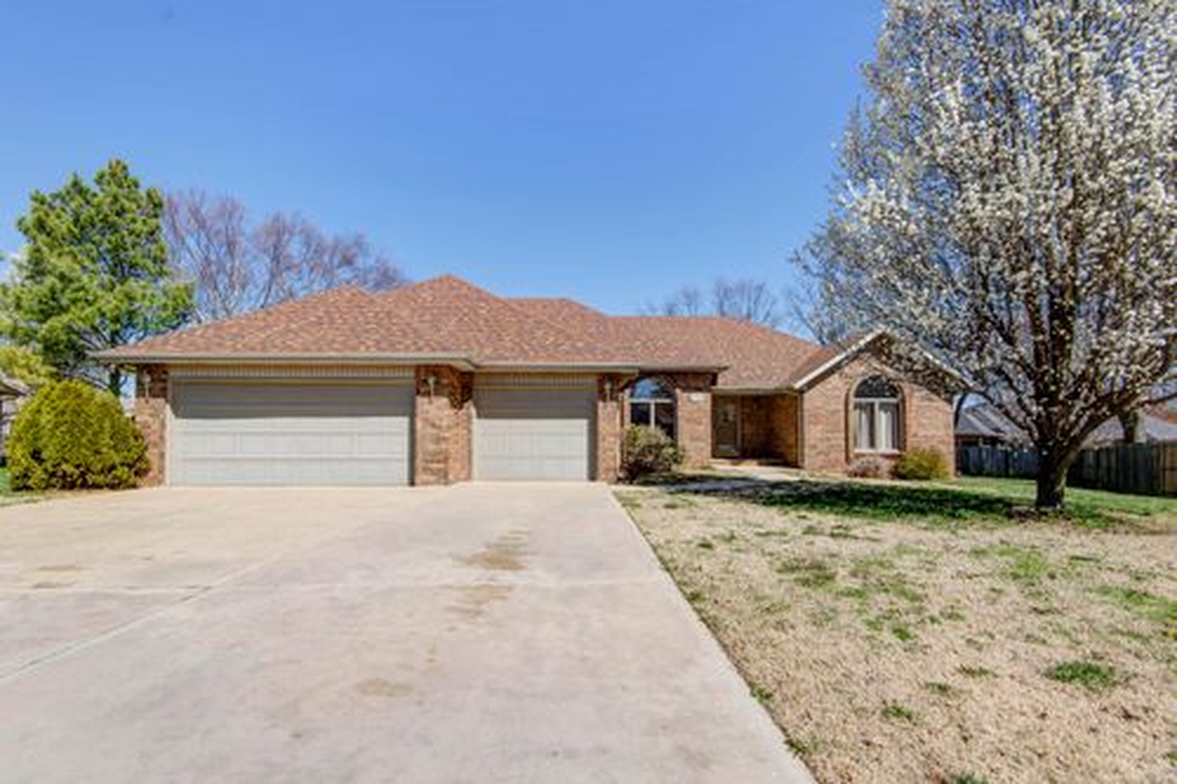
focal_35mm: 16
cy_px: 392
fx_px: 523
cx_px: 588
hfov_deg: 96.8
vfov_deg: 73.7
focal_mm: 16
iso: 100
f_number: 6.7
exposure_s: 1/1000
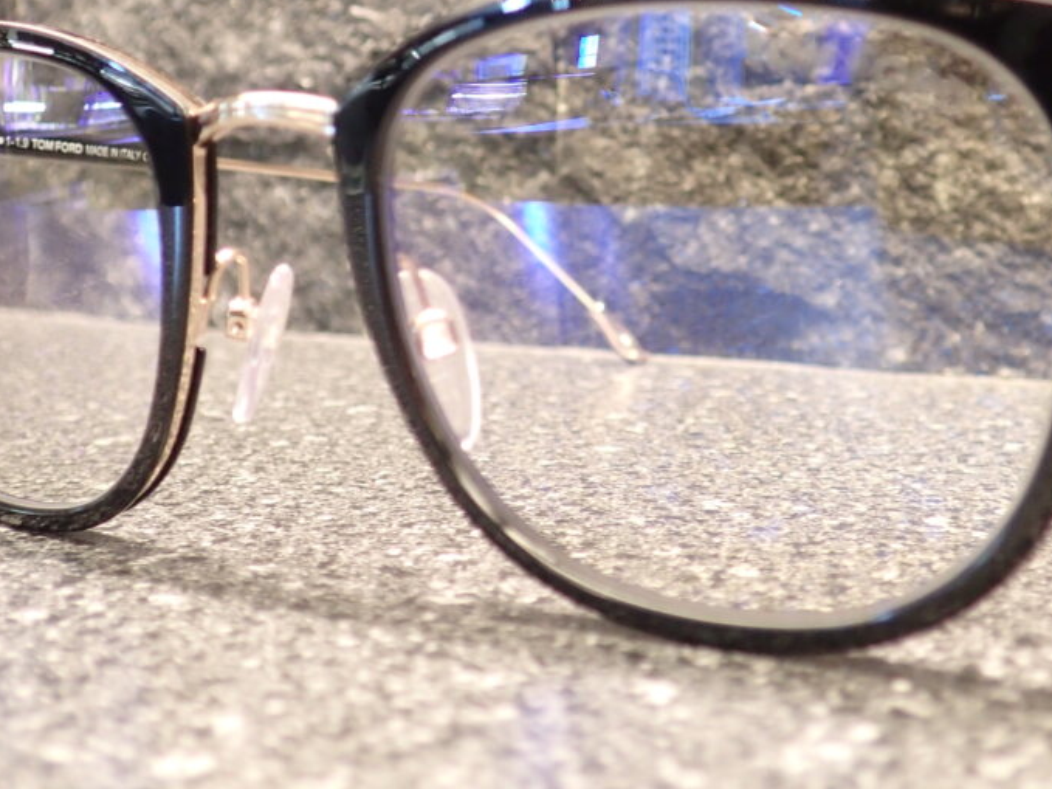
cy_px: 172
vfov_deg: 27.0
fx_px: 1610
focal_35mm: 53
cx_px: 592
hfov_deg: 36.1
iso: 400
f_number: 2.3
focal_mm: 5.5
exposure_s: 1/30
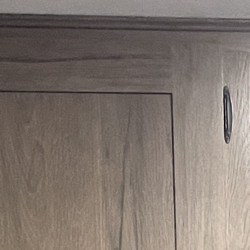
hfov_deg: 10.2
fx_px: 1373
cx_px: 344
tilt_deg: -6.1
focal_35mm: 168
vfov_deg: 9.6
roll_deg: +1.1
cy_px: 524
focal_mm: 4.2
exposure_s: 1/48
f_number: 1.6
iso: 500
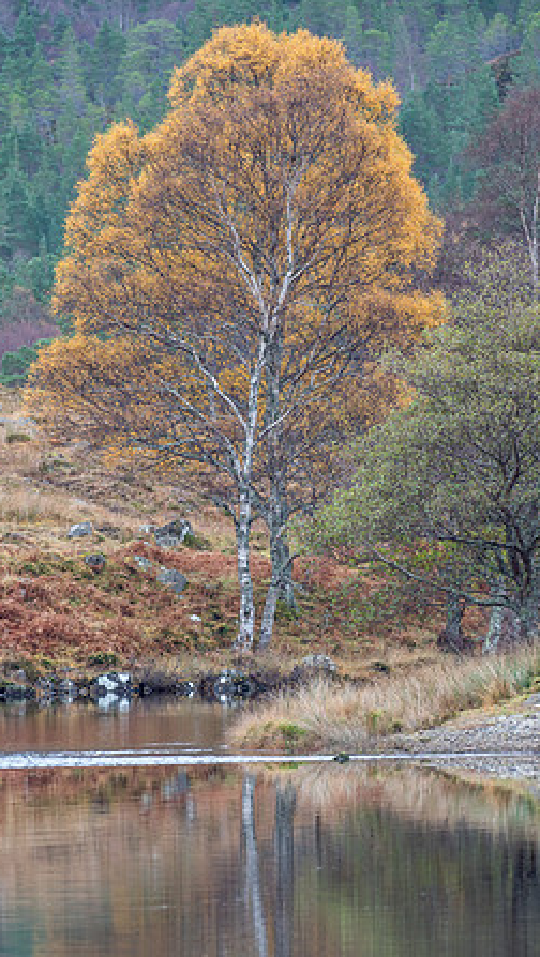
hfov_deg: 1.8
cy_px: 480
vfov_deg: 3.3
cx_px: 279
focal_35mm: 659
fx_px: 16747
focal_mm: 300
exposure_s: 1/60
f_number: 4
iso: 200
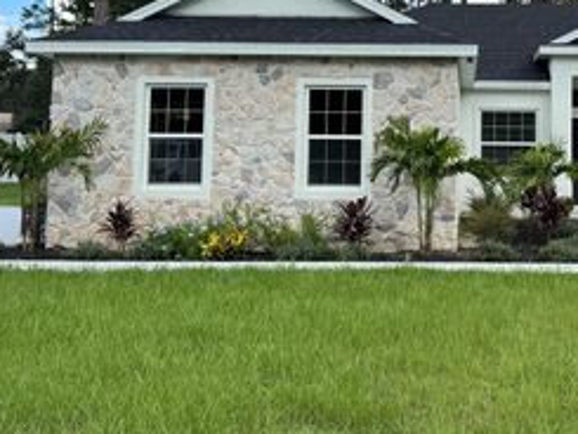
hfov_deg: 37.9
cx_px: 432
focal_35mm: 49
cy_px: 91
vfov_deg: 29.1
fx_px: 819
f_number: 1.78
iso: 80
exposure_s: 1/2041
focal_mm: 6.76
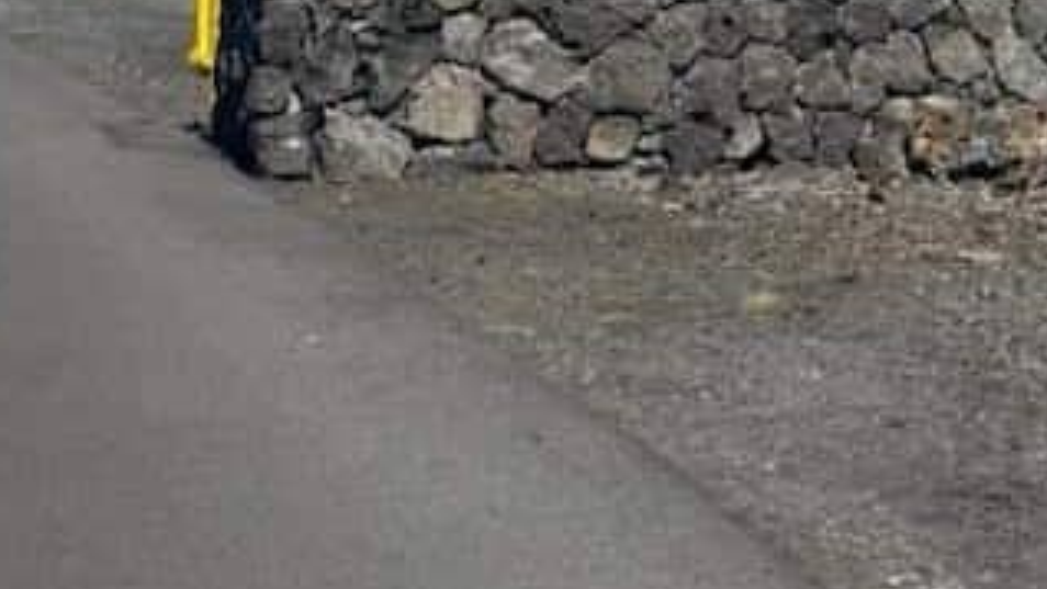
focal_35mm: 74
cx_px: 912
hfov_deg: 27.7
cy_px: -120
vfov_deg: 15.7
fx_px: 2055
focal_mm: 6.8
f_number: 1.8
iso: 80
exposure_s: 1/6410
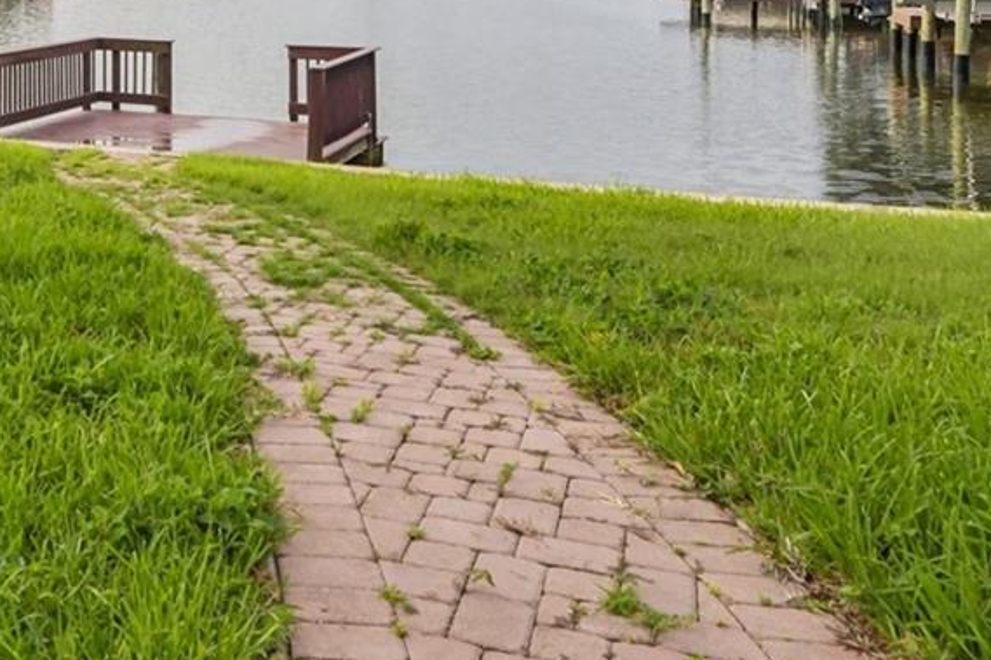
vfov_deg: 27.7
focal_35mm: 45
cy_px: -31
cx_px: 23
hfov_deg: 39.1
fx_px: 1238
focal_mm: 16
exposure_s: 1/1000
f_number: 8
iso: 400
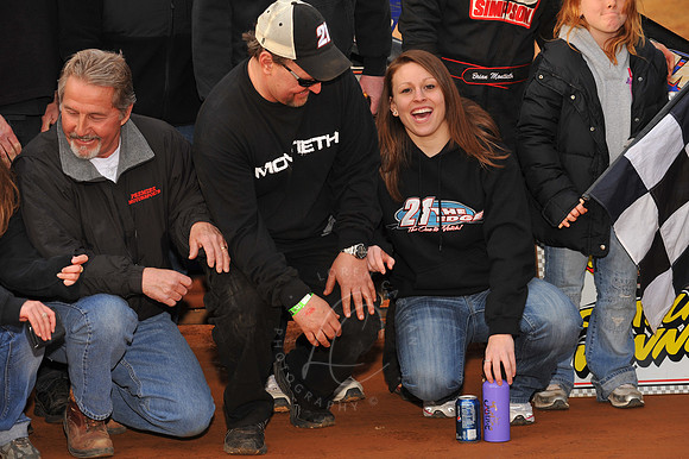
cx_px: 344
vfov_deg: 11.0
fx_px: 2391
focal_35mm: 125
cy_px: 230
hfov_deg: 16.4
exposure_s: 1/320
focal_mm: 125
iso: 400
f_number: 8
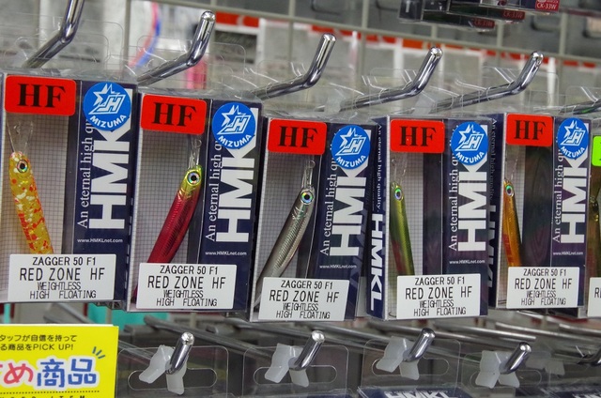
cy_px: 199
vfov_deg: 18.8
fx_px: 1200
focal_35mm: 72
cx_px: 300
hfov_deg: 28.1
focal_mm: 48
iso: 3200
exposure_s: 1/30
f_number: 16
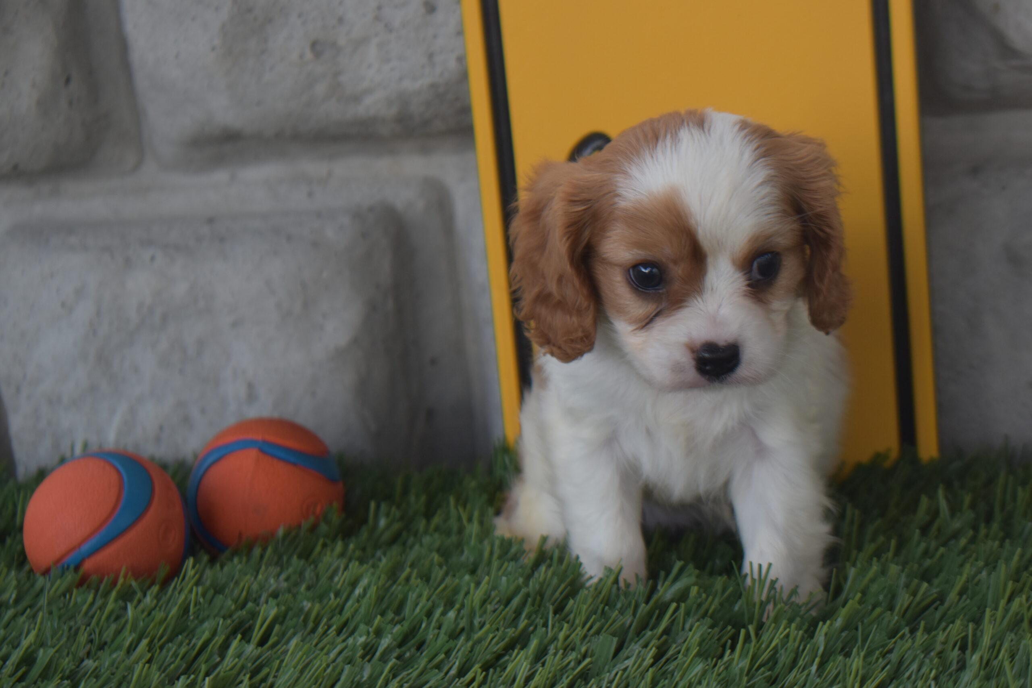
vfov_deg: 16.6
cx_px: 516
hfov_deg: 24.6
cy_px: 344
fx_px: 2365
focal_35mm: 82
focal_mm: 55
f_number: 5.6
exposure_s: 1/125
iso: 400
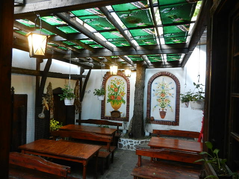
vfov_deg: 54.9
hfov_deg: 69.4
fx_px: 173
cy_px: 90
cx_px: 120
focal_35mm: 25
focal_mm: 4.5
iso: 400
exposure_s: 1/13
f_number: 3.5
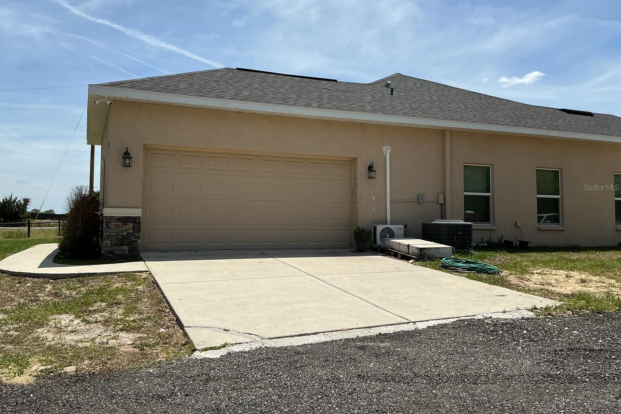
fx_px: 535
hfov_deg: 60.3
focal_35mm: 31
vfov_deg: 42.3
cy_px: 187
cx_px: 302
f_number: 1.8
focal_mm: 3
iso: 25
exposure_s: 1/2801
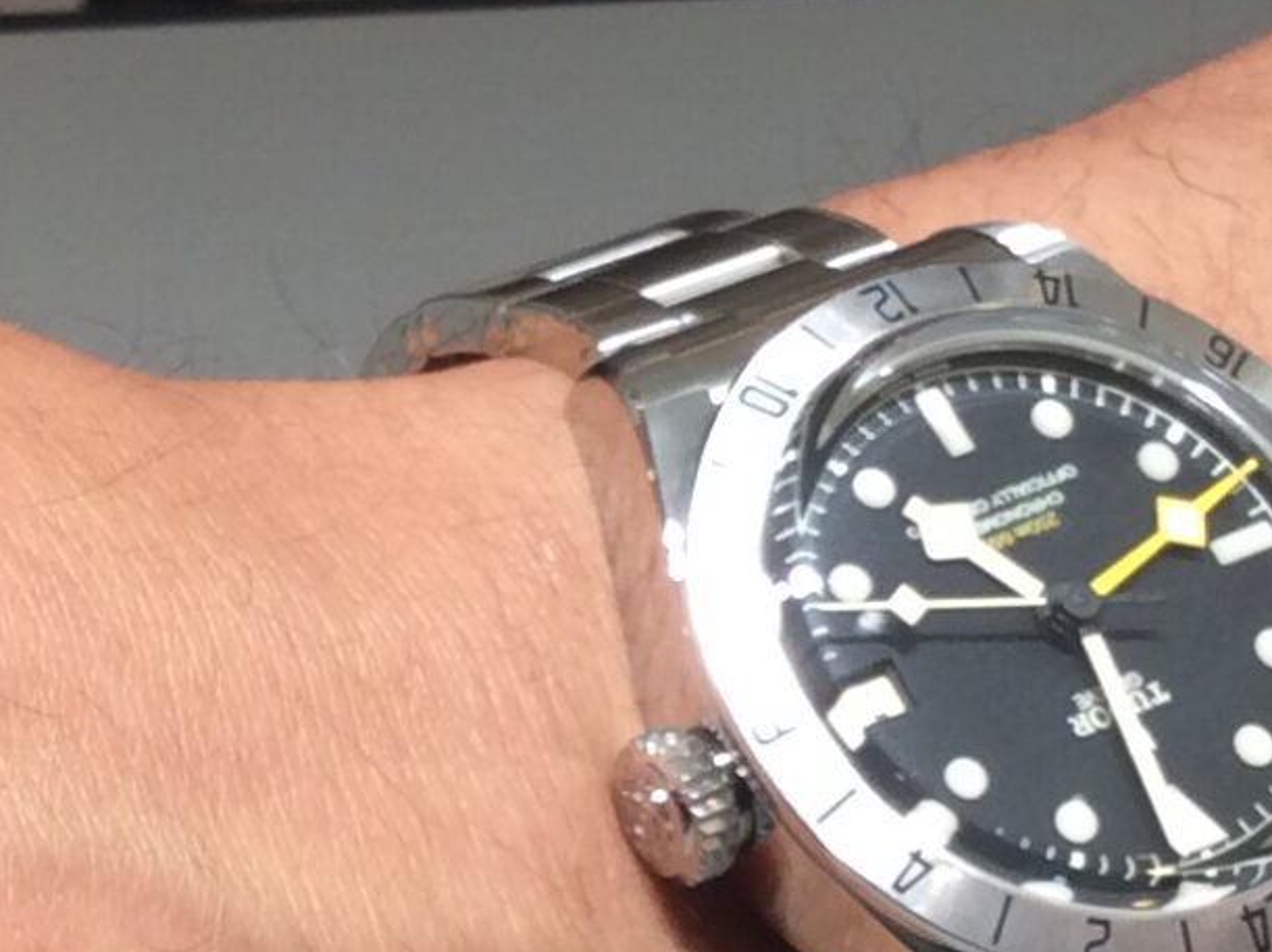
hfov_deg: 14.6
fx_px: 4919
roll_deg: +0.7
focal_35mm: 134
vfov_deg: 11.0
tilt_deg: -37.3
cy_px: 767
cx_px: 217
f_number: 2.4
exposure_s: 1/24
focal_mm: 3.3
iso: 32
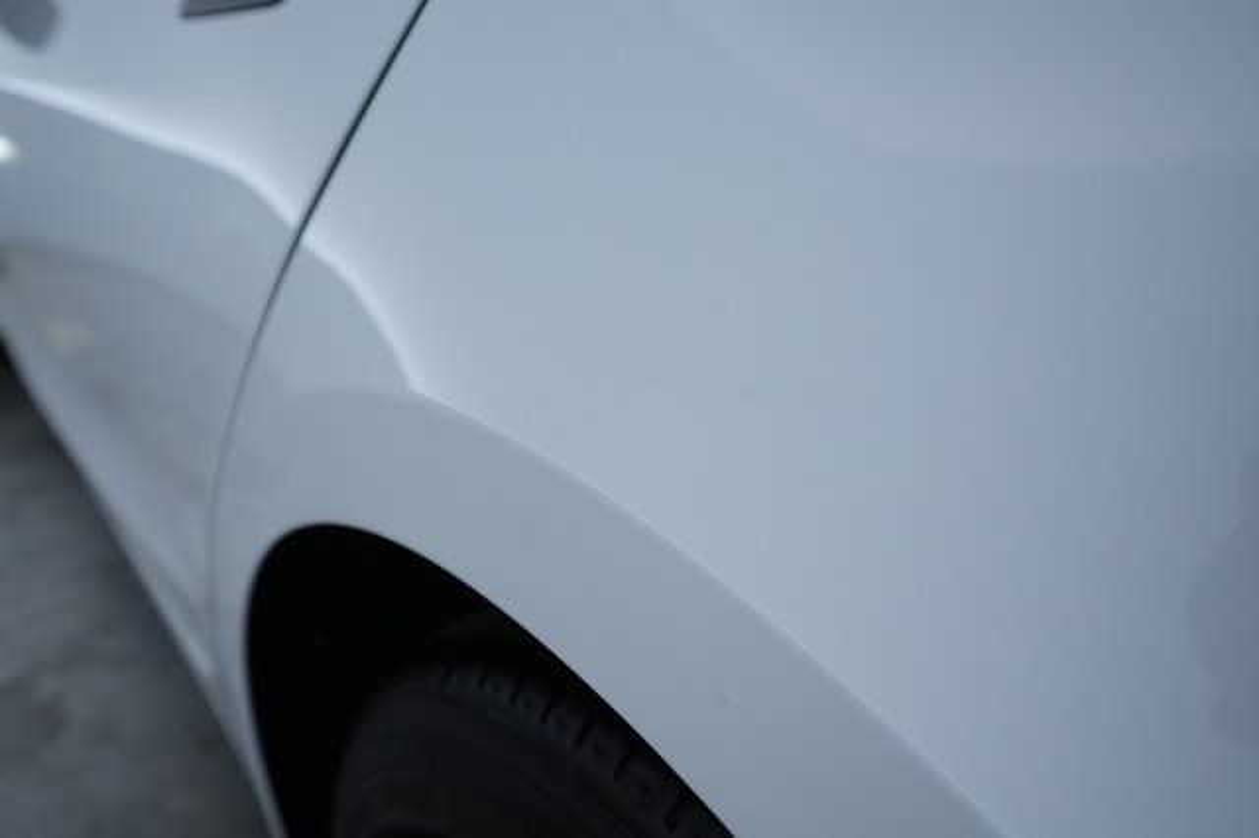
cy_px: 419
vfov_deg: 46.4
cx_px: 630
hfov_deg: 65.5
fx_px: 979
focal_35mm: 28
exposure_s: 1/100
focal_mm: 28
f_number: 5.6
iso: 1250
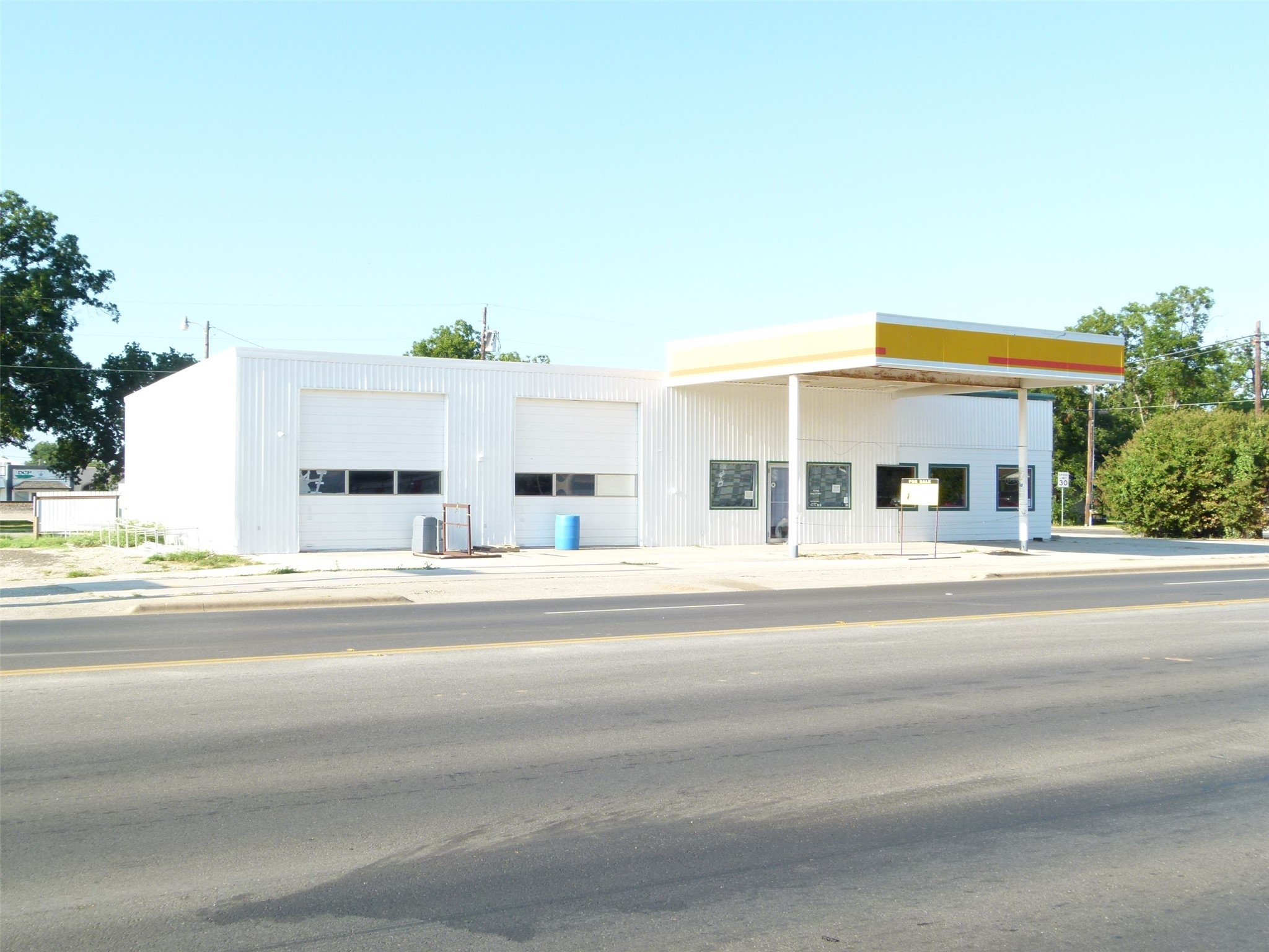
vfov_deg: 36.0
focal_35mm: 40
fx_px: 1466
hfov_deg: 46.8
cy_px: 476
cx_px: 634
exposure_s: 1/250
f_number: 4
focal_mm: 7.3
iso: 100
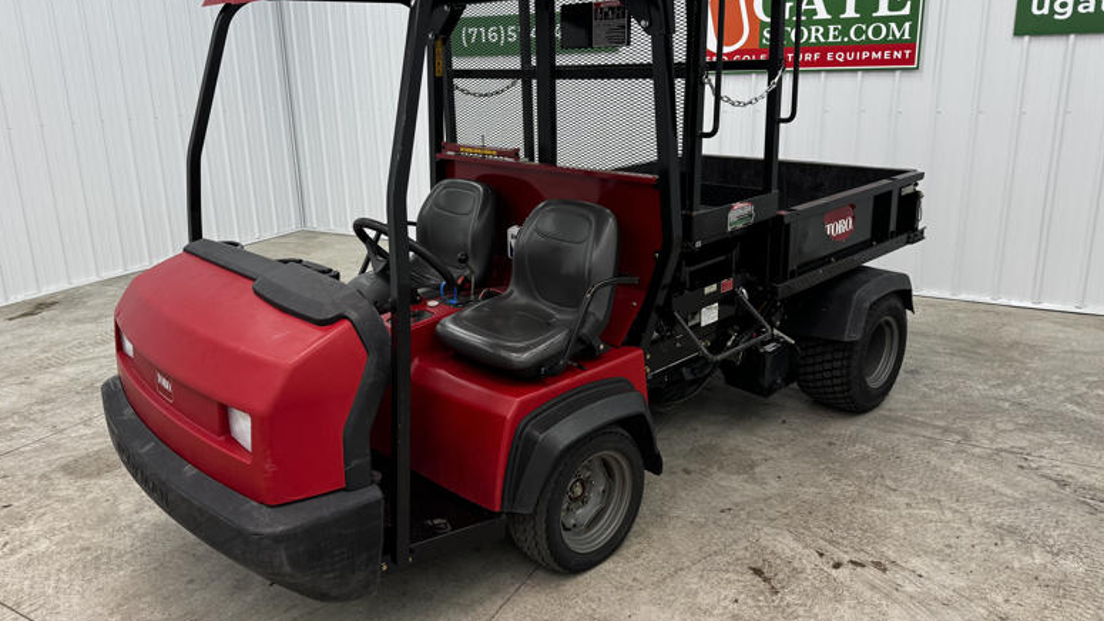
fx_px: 790
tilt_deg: -15.3
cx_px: 537
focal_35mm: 27
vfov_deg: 42.8
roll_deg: +1.0
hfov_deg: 69.8
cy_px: 271
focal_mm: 6.76
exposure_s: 1/120
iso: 100
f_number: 1.78
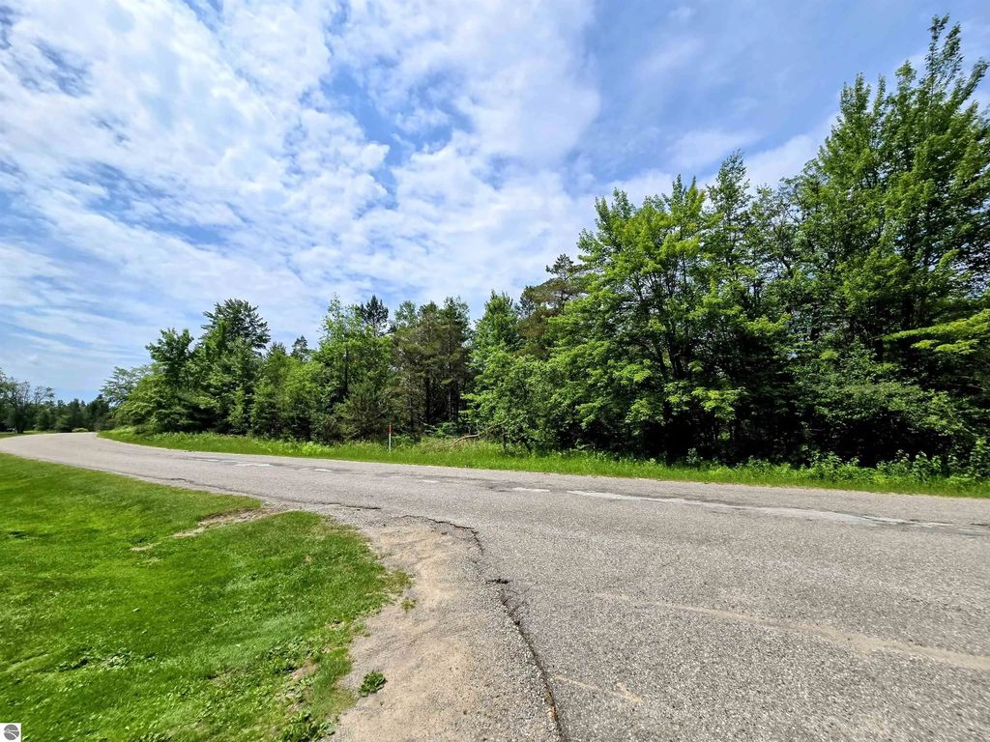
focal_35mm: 13
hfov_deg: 106.2
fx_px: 372
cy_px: 371
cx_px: 495
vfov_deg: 89.9
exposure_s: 1/4756
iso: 50
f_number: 2.2
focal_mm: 2.2
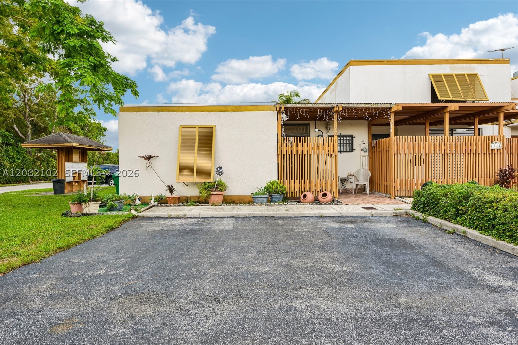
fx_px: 345
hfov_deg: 73.7
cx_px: 259
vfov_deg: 53.1
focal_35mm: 24
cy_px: 172
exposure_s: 1/80
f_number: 9
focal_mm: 24
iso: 200
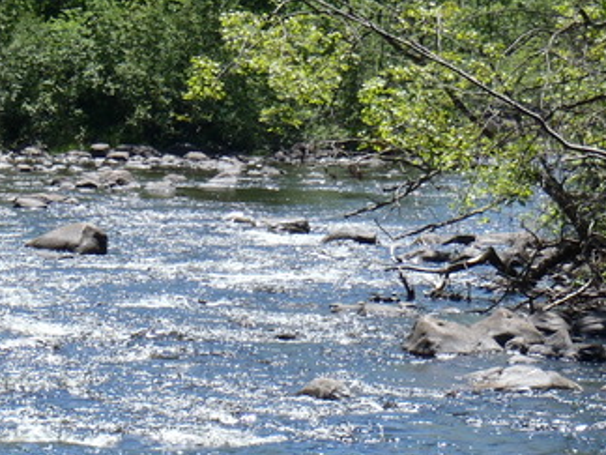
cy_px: 328
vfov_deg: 8.8
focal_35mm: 168
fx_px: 2941
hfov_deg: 11.8
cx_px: 249
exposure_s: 1/200
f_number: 5.5
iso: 80
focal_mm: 12.26
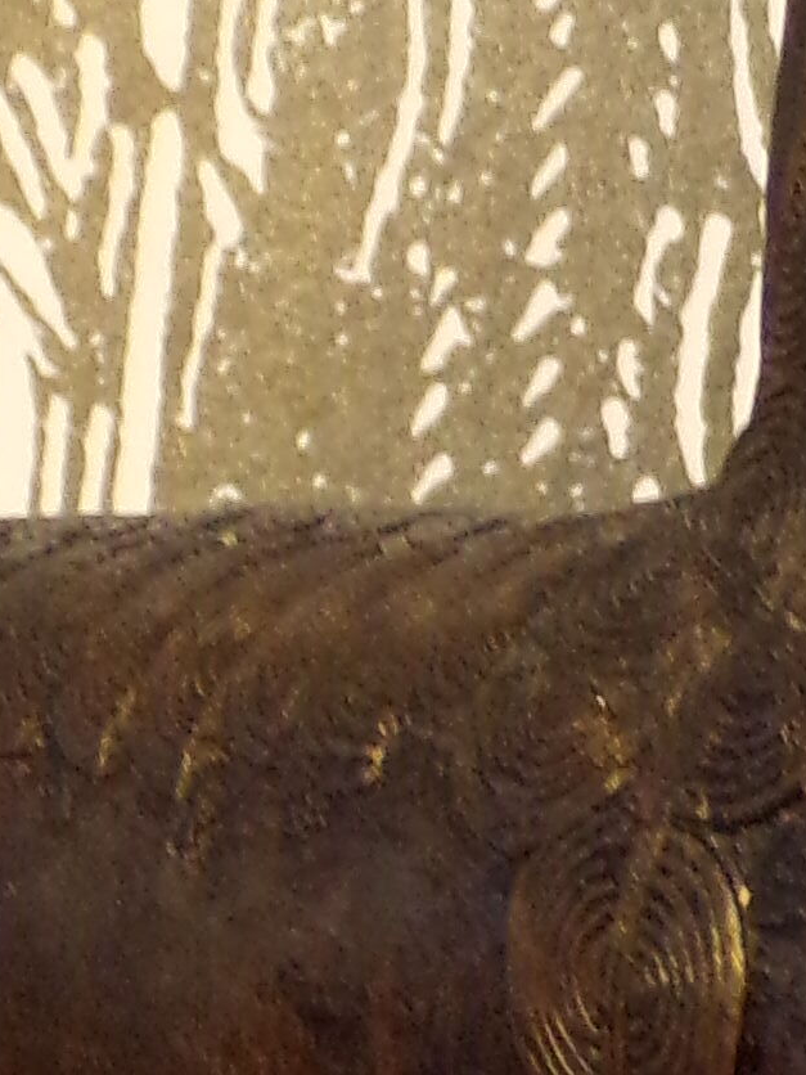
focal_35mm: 204
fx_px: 6333
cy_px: 653
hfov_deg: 7.2
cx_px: 1040
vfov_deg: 9.7
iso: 290
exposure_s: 1/17
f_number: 3.3
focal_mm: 6.6
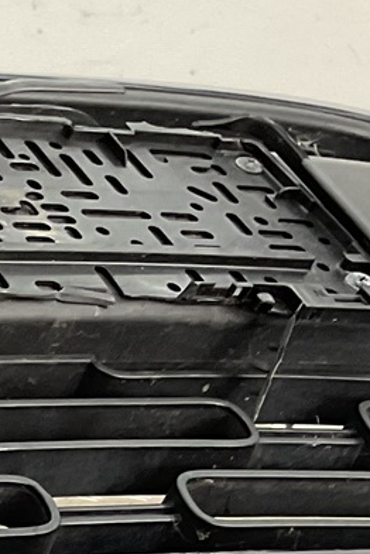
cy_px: 914
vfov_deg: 12.4
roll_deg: -6.2
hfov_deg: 7.8
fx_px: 2385
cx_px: -681
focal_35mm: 155
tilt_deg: -30.5
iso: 40
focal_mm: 3
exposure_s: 1/100
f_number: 1.8
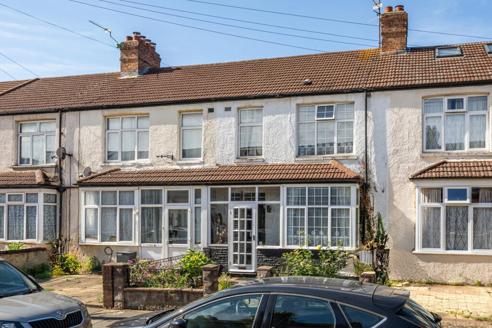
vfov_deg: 46.4
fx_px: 383
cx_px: 246
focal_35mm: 28
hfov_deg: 65.5
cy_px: 164
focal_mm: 19
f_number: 8
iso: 400
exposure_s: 1/500
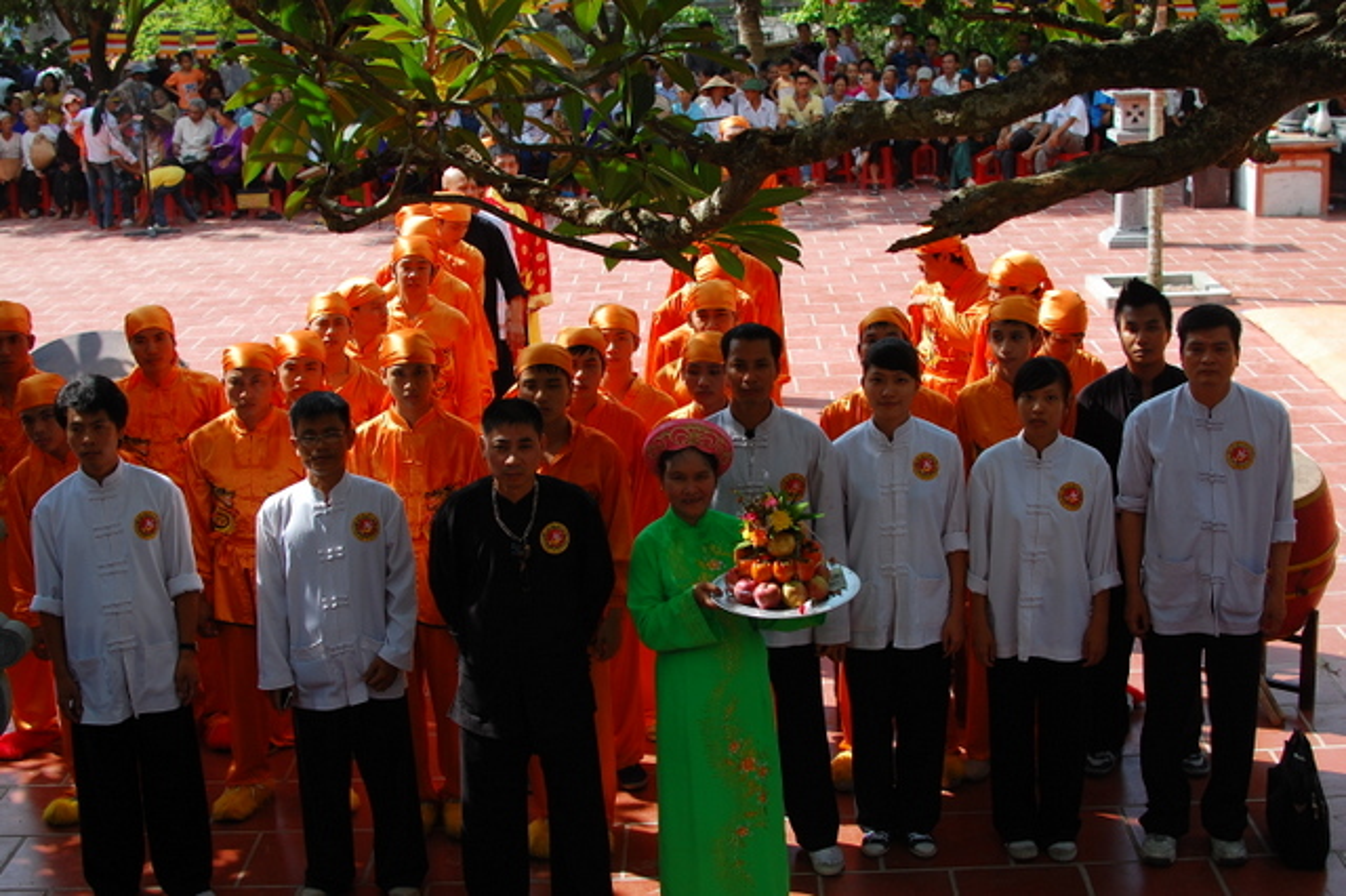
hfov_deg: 37.9
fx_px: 1962
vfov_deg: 25.7
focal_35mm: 52
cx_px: 673
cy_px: 448
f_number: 4
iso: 200
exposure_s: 1/800
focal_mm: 35
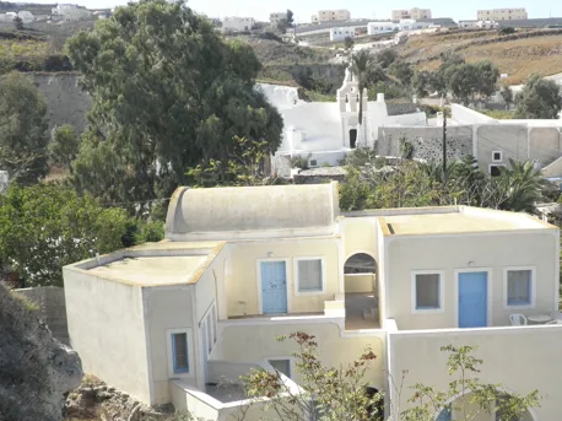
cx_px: 341
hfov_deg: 32.6
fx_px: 957
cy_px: 272
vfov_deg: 24.7
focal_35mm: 59
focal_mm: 8.2
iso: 64
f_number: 4.4
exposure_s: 1/320
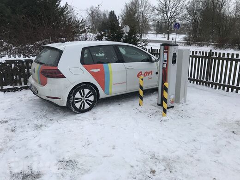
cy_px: 90
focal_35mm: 28
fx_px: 194
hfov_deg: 63.4
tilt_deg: -13.8
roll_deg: -1.3
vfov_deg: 49.7
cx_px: 120
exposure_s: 1/1041
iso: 20
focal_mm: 3.99
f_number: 1.8
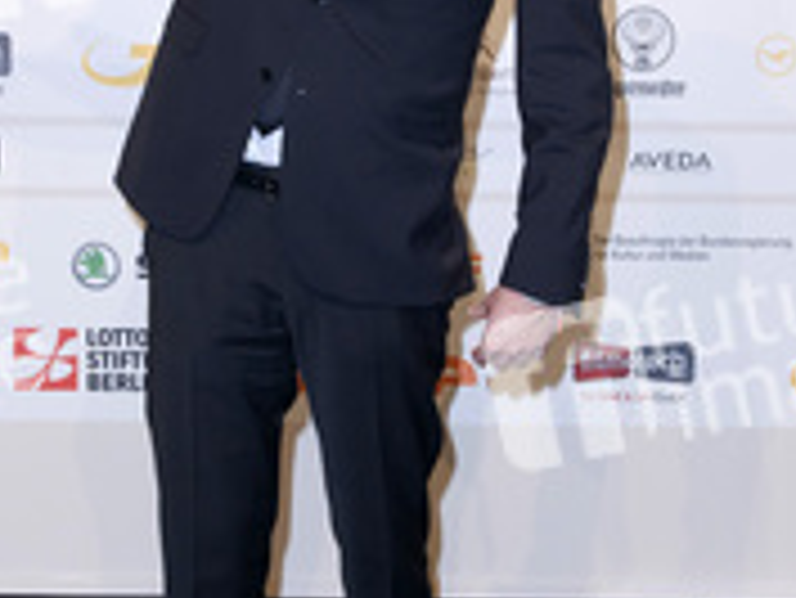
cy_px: 139
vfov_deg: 19.8
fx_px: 1703
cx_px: 308
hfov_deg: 26.2
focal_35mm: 74
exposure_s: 1/250
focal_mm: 34
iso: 800
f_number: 6.3
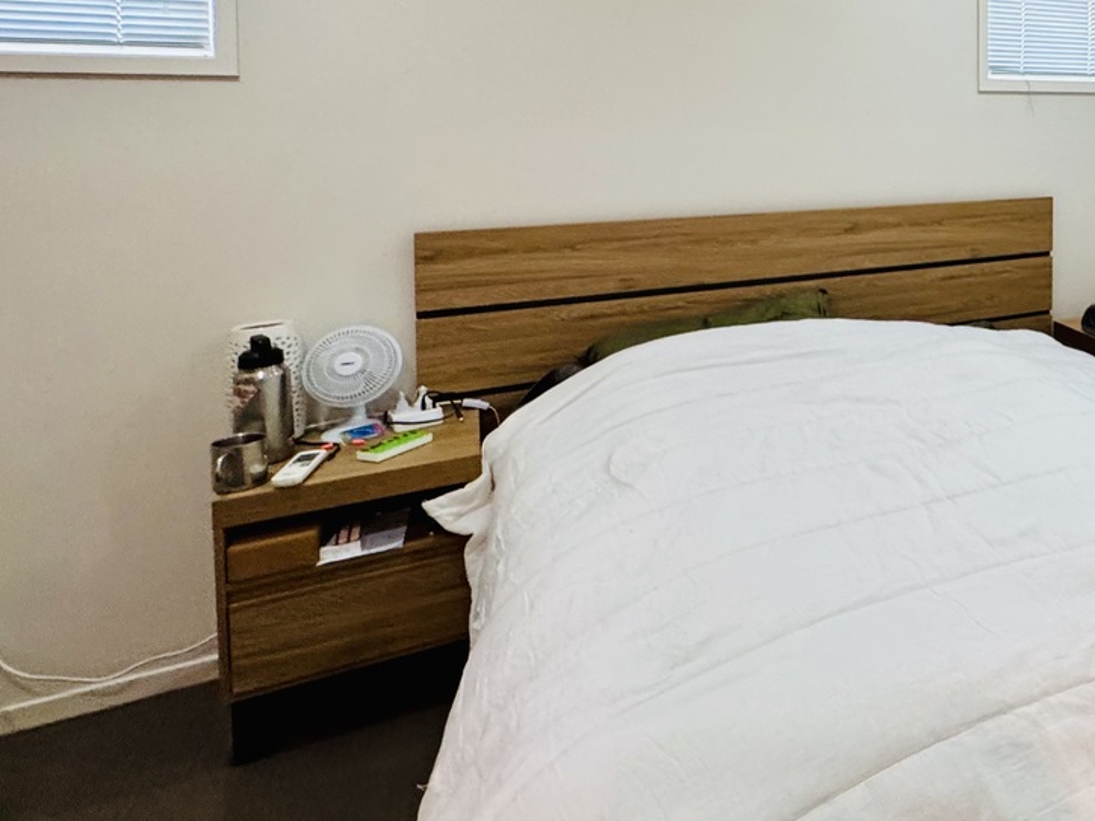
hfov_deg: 49.5
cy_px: 146
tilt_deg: -3.0
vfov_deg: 45.4
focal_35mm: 29
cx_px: 1109
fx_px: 917
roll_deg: +0.2
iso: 250
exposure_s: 1/100
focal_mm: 2.22
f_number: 2.2
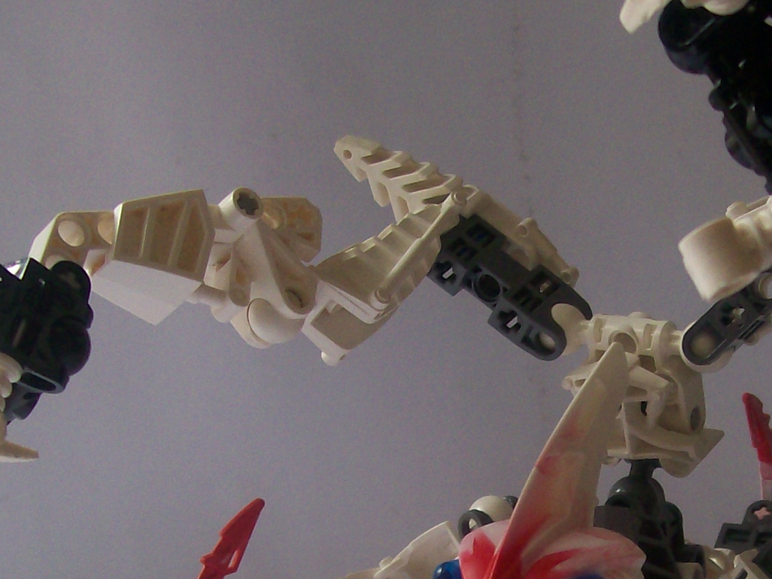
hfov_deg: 22.2
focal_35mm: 88
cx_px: 519
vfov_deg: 16.2
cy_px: 664
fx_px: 1963
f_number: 2.7
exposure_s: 1/145
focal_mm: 6
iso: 80
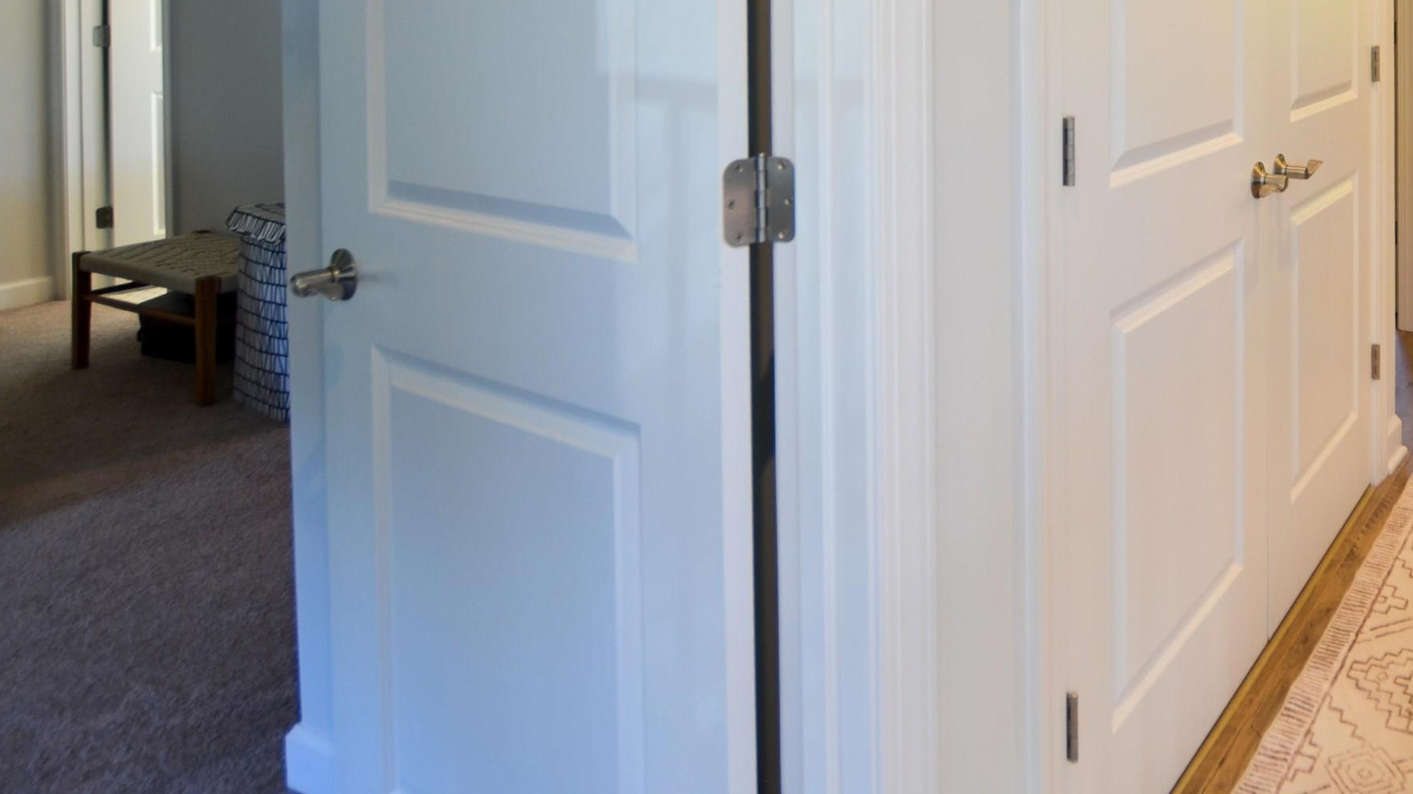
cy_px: 165
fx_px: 1011
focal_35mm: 27
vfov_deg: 41.2
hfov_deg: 66.0
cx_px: 1042
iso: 100
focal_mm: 10
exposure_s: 1/50
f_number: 3.5
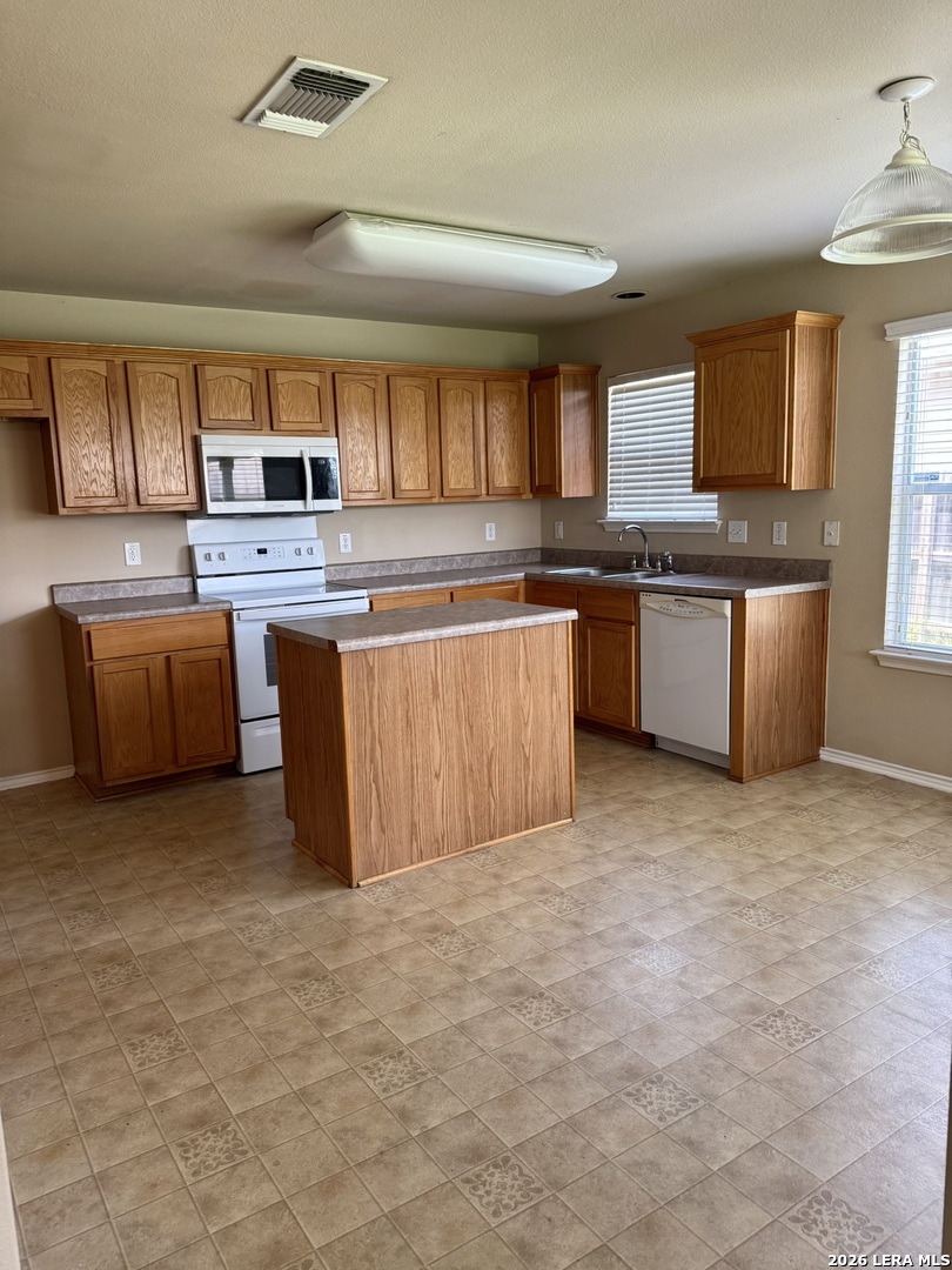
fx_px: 880
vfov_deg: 71.6
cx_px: 476
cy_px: 635
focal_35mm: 24
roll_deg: +0.0
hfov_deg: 56.8
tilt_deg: -9.2
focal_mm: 6.76
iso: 200
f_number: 1.78
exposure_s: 1/121
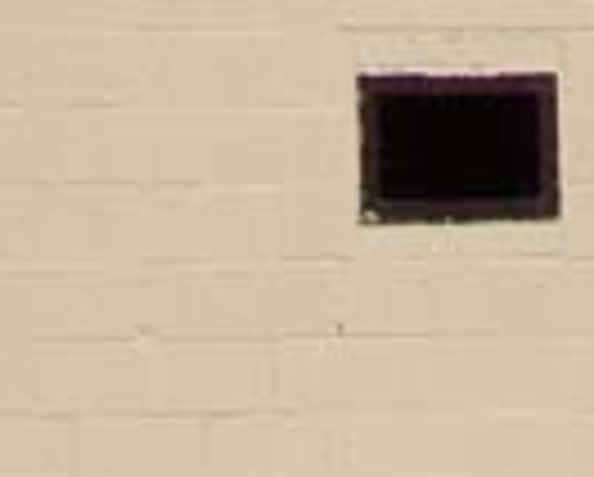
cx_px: 400
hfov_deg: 1.4
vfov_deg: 1.1
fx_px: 24719
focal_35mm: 1404
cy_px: 736
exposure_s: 1/750
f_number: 7.1
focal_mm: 63
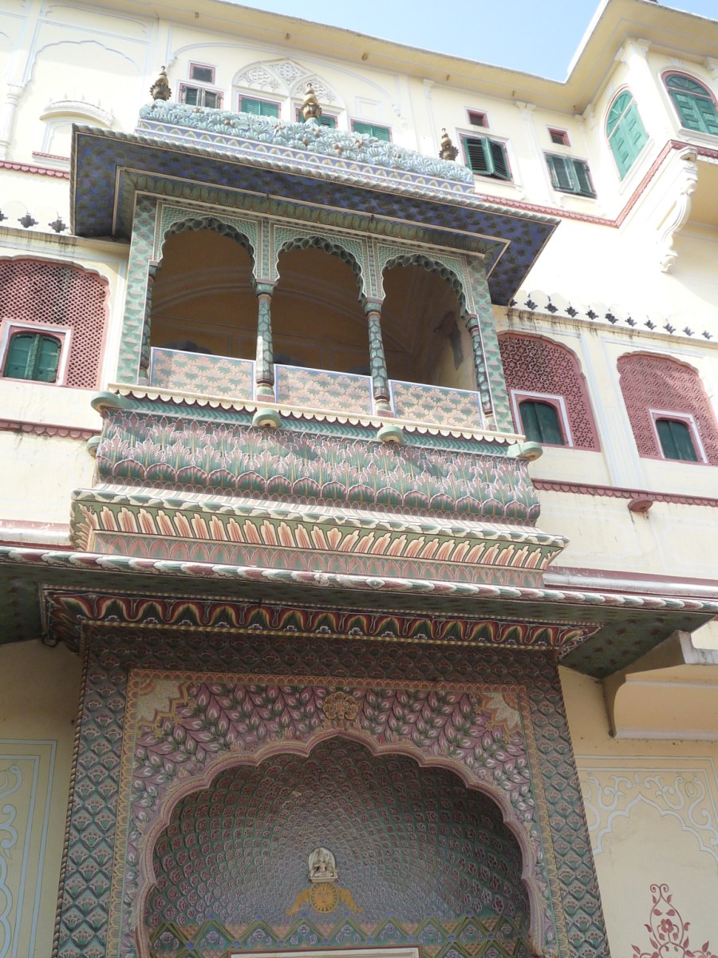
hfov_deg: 44.2
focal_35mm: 32
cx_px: 359
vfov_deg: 56.8
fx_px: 885
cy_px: 479
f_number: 3.2
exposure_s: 1/500
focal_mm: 4.7
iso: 160
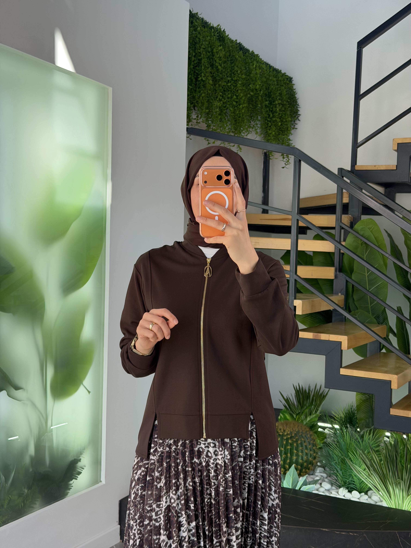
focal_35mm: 48
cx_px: 206
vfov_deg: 39.7
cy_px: 274
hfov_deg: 30.3
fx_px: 760
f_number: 1.78
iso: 64
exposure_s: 1/210
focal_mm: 6.76
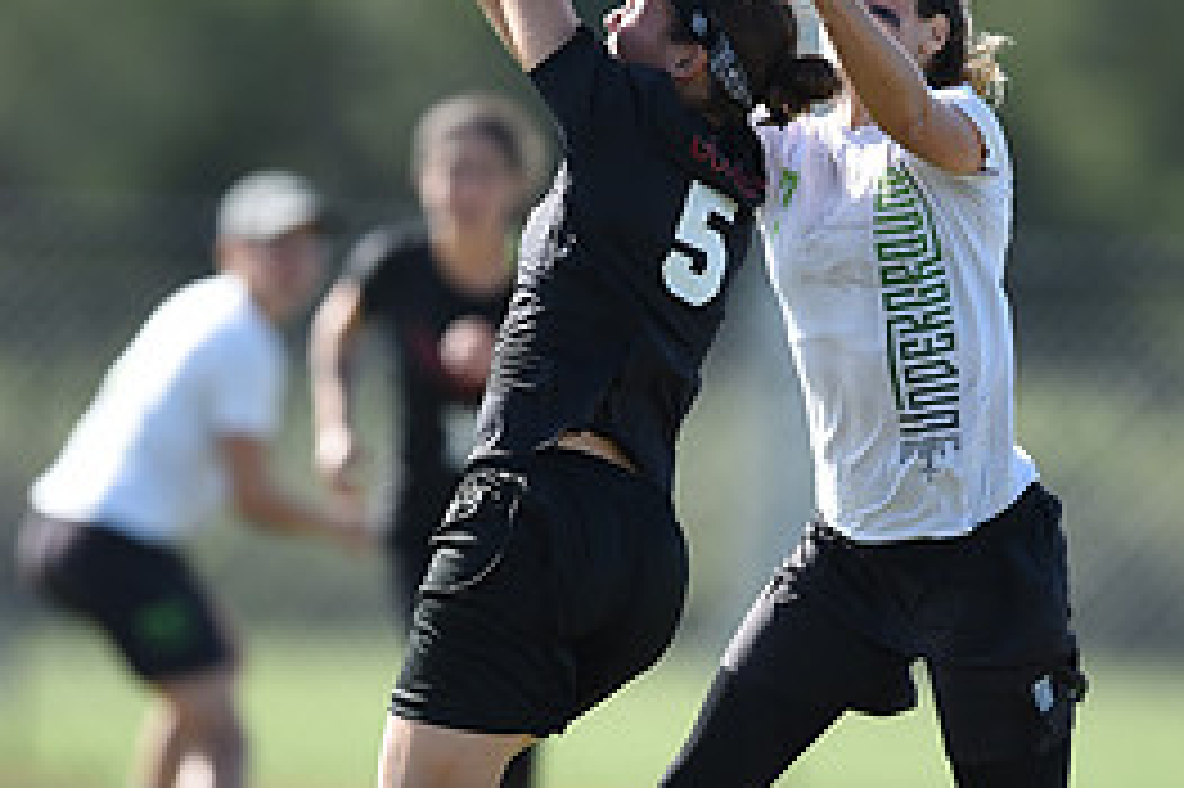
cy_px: 383
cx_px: 639
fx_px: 28956
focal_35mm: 881
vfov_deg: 1.6
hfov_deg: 2.3
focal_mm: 400
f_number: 2.8
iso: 100
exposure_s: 1/800
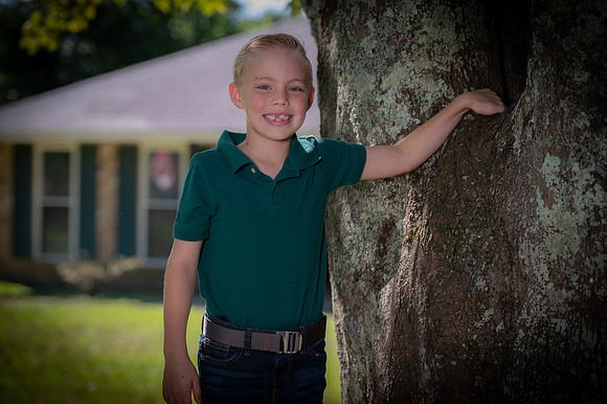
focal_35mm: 92
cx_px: 304
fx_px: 1550
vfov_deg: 14.8
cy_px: 202
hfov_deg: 22.2
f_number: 3.5
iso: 160
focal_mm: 92
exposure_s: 1/250
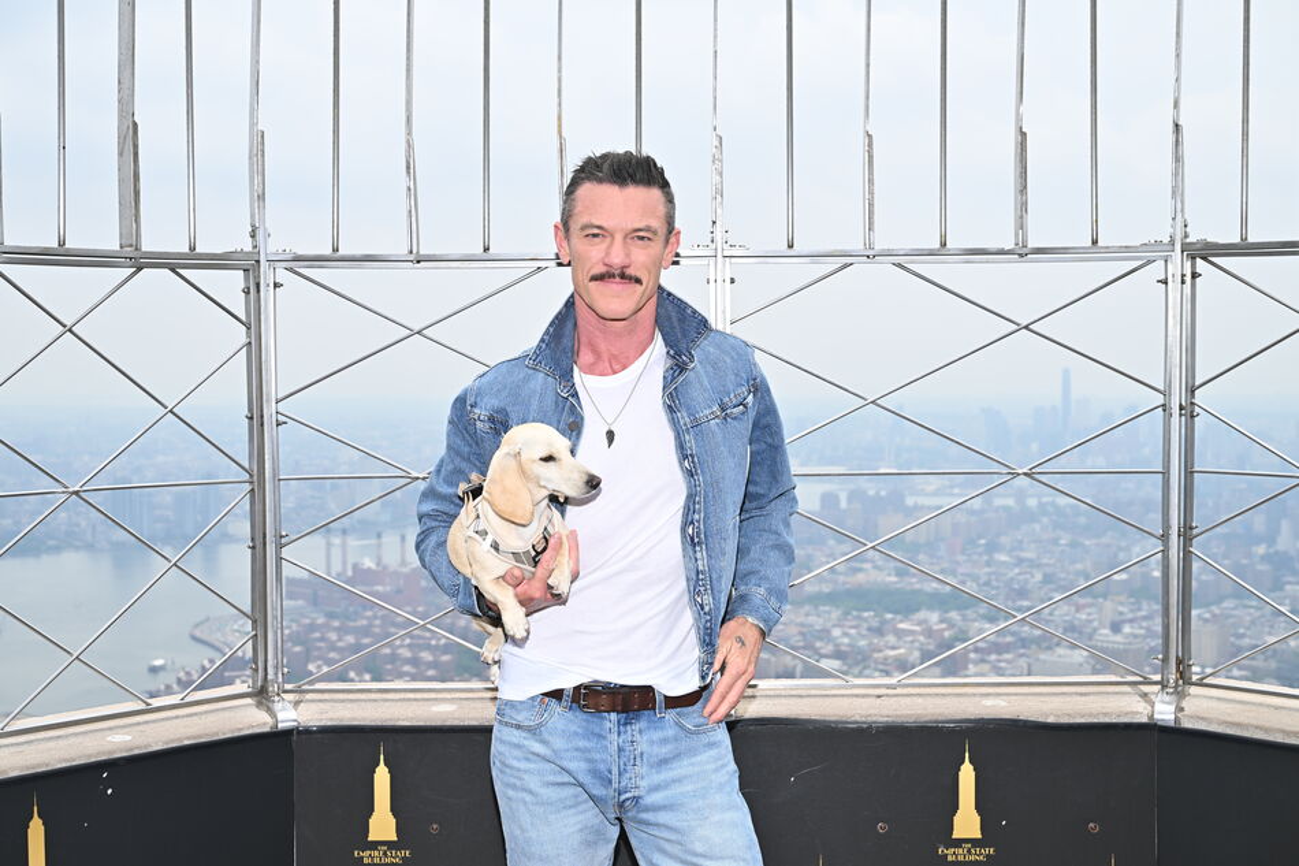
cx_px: 650
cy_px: 433
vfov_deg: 28.1
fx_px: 1732
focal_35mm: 48
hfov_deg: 41.1
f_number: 7.1
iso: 64
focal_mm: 48
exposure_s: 1/200
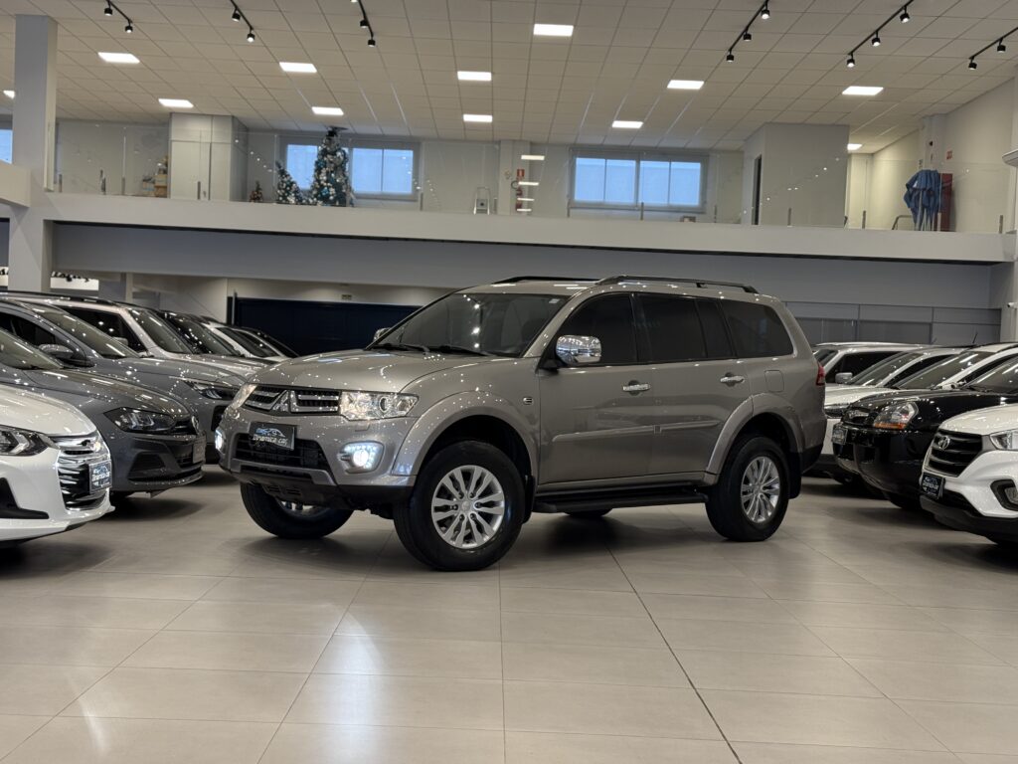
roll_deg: -2.6
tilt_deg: -1.5
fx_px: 1412
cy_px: 382
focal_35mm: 48
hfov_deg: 39.7
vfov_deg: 30.3
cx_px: 509
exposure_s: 1/60
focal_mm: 6.76
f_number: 1.78
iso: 125
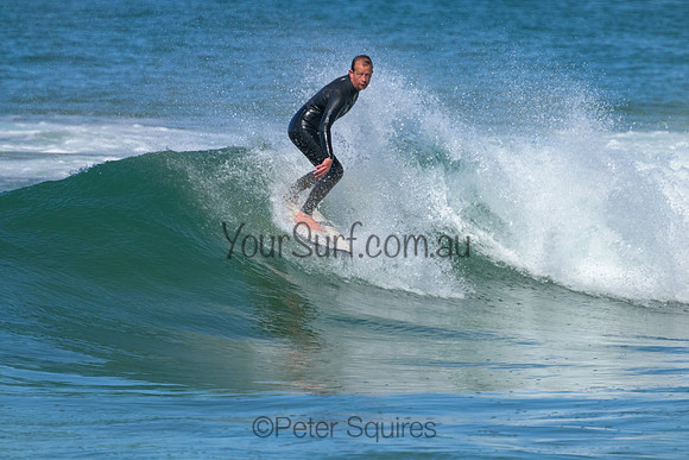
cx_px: 344
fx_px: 15314
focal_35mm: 800
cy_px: 230
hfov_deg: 2.6
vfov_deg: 1.7
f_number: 11
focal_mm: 800
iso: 2500
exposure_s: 1/2000
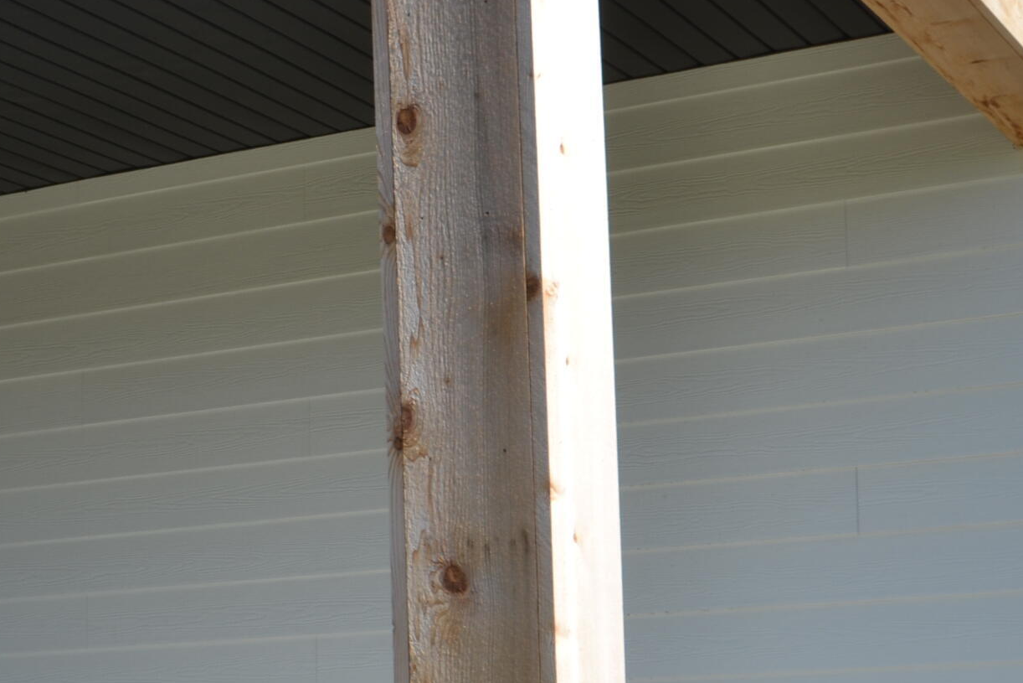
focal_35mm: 81
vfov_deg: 16.6
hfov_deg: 24.5
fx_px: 2302
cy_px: 626
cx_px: 158
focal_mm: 22
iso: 100
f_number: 7.1
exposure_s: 1/200
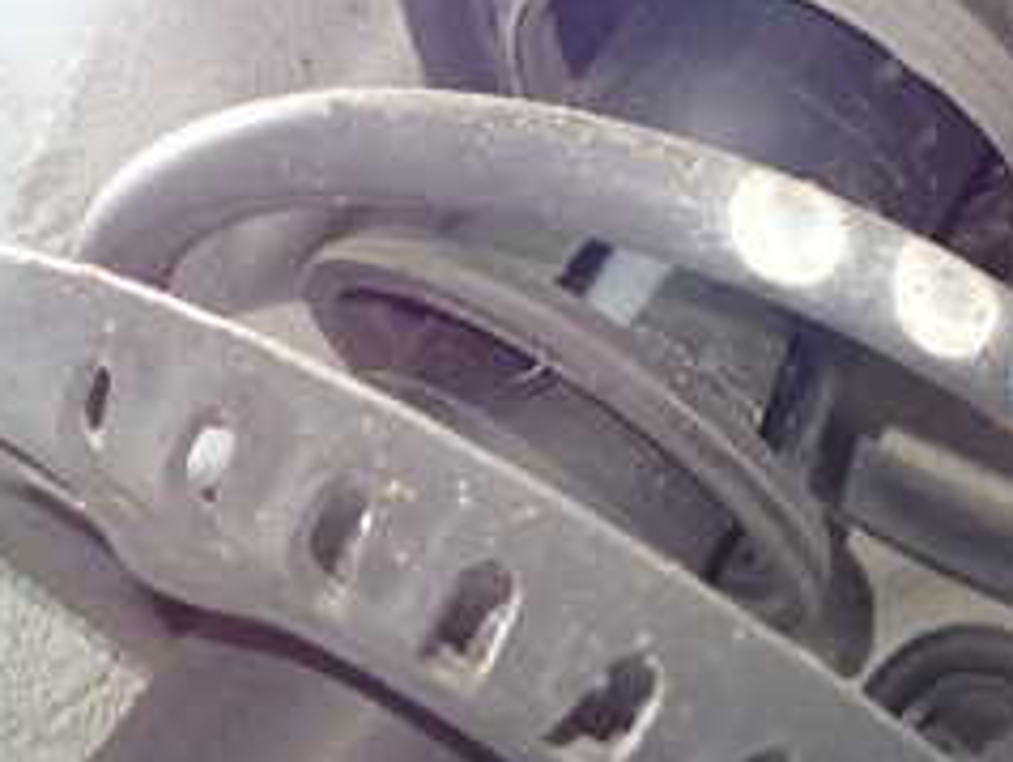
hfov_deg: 29.6
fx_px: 1845
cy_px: -72
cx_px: 885
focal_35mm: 63
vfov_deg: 22.1
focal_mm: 4.5
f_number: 2
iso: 400
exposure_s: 1/30
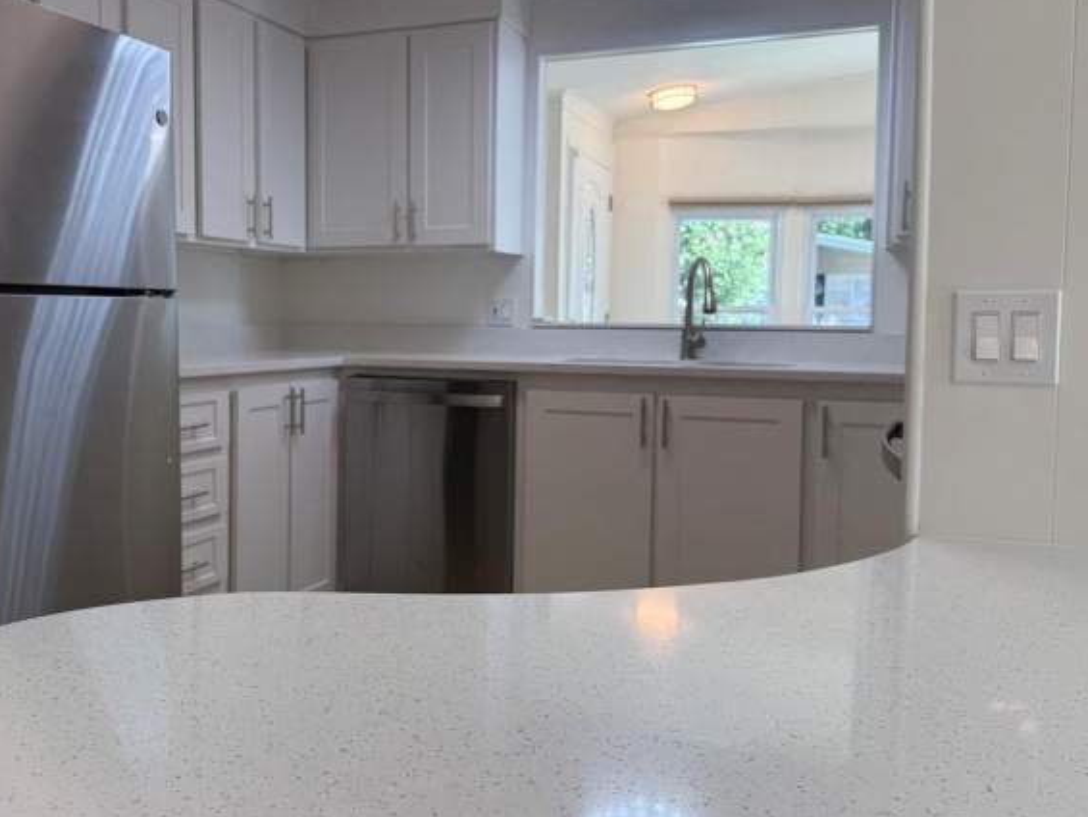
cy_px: 383
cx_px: 412
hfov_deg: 53.4
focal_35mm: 34
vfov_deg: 41.8
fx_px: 1069
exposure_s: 1/174
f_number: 1.78
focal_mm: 6.76
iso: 64
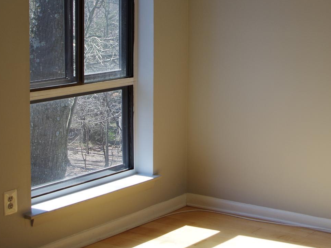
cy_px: 93
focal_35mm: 79
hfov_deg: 24.7
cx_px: 198
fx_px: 756
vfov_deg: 18.6
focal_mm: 26.25
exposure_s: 1/200
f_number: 4.5
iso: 200
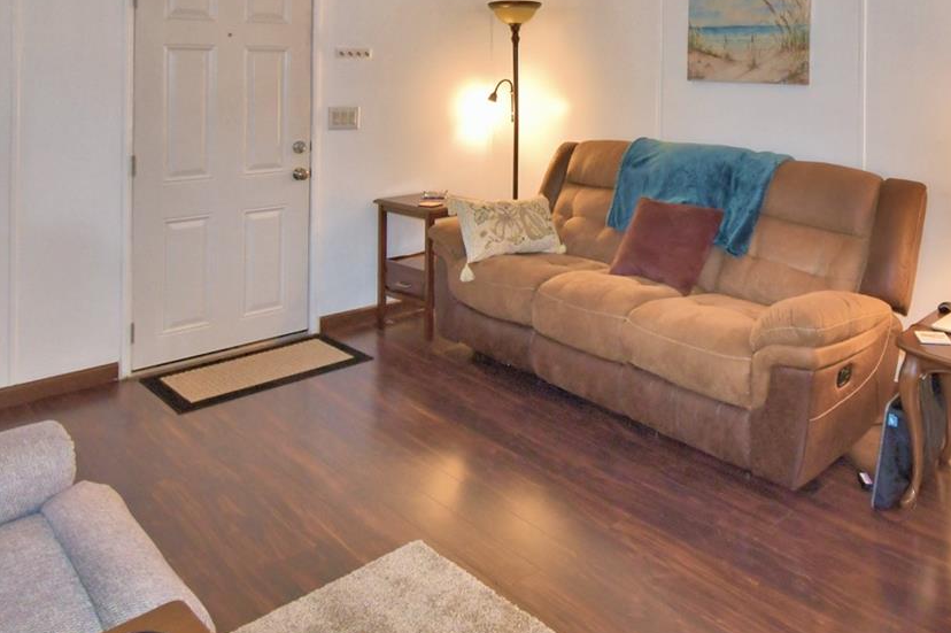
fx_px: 766
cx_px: 641
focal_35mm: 29
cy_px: 67
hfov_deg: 62.0
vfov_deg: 41.5
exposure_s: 1/30
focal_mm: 10
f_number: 4.5
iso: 500
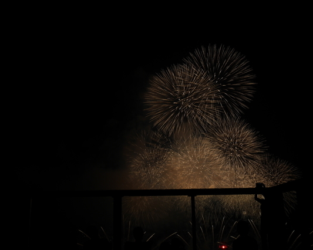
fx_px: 407
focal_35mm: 44
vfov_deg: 34.1
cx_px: 166
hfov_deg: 42.0
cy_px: 121
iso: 200
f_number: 5
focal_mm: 20
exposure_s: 1/125
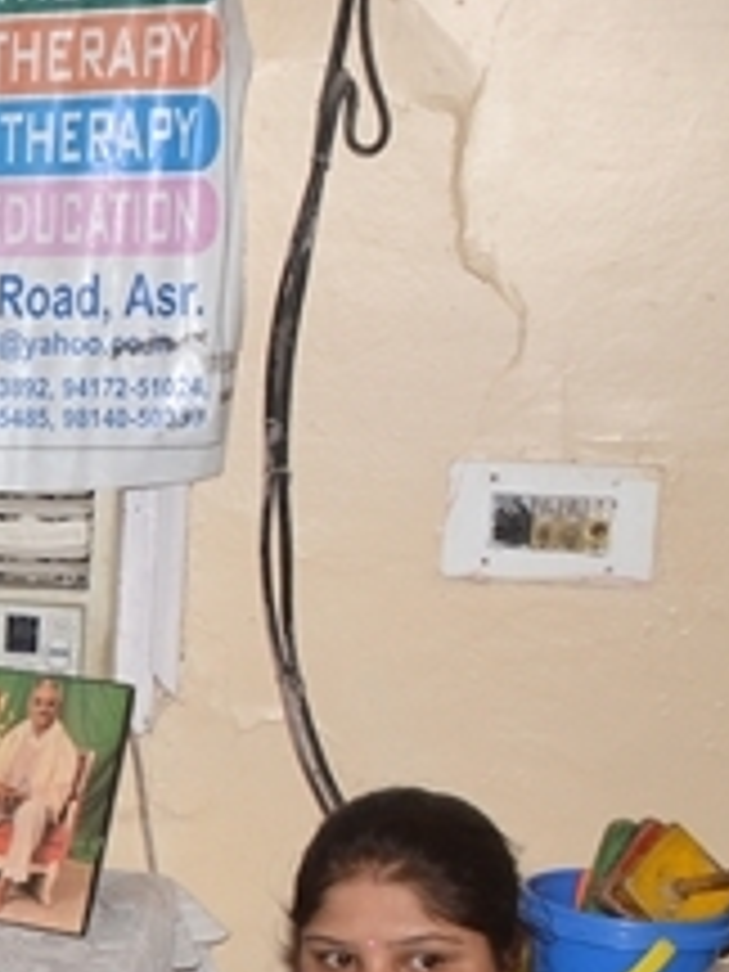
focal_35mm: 107
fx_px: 3005
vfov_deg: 18.3
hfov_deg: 11.8
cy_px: 700
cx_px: -882
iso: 400
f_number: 5.6
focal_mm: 20
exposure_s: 1/125
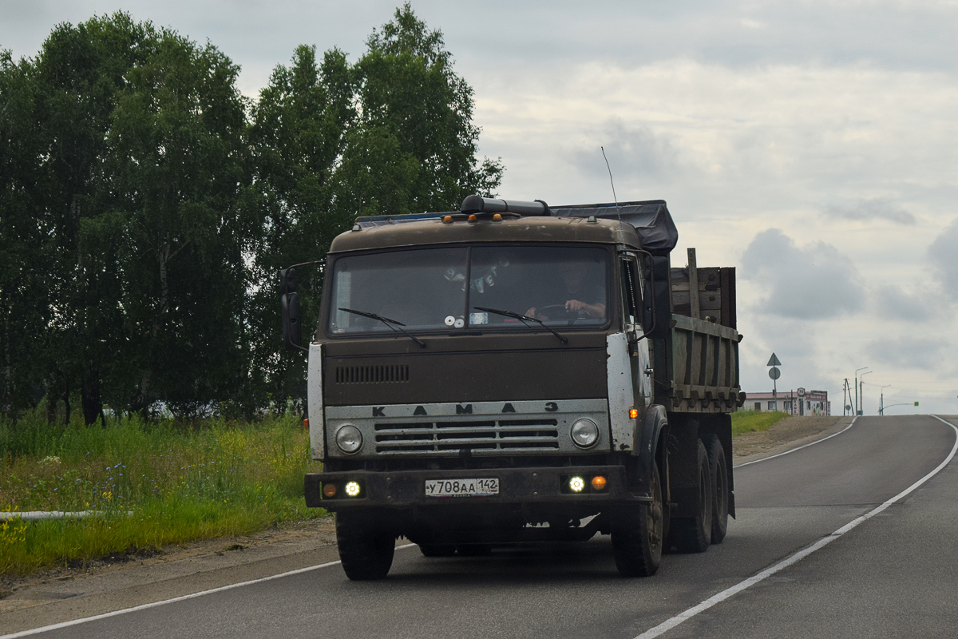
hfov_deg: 24.6
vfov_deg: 16.6
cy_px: 320
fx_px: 2195
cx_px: 479
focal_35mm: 82
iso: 200
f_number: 6.3
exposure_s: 1/1000
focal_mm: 55
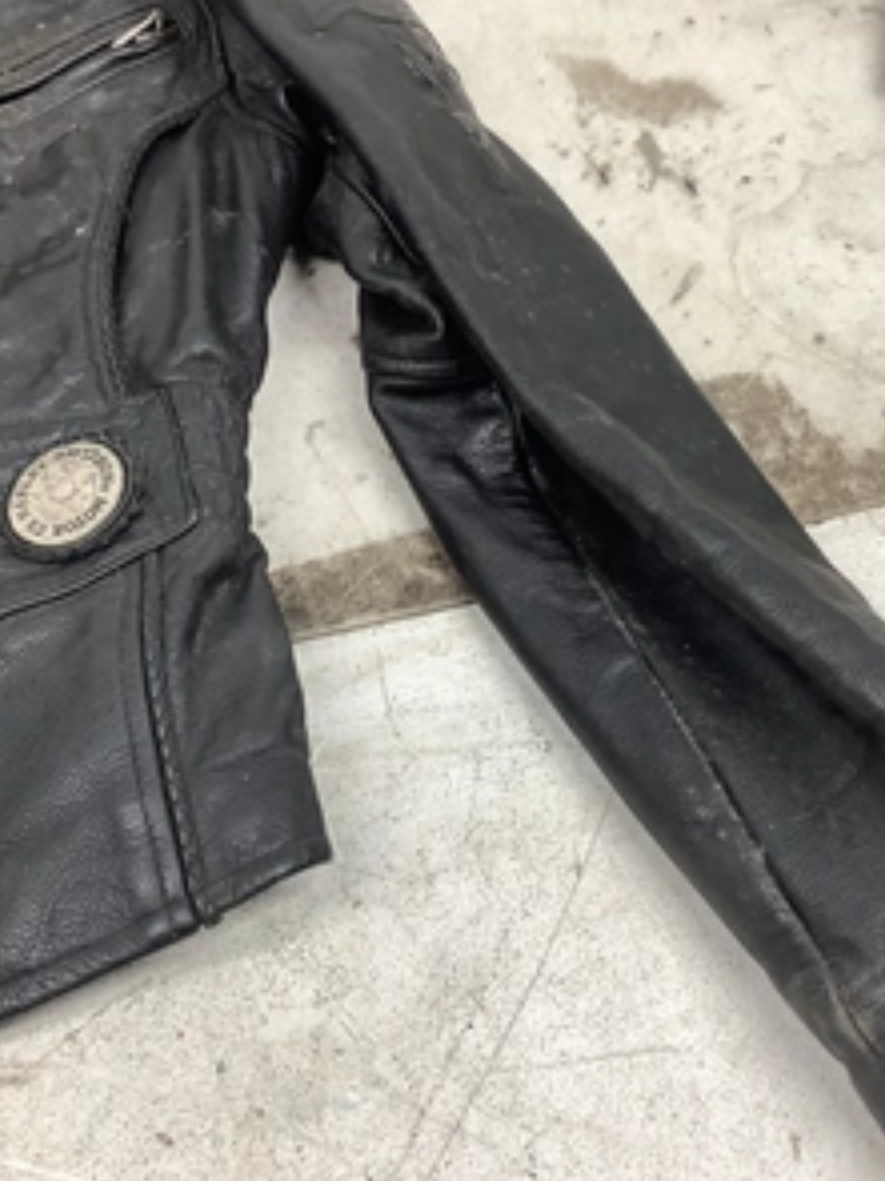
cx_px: 368
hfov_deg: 34.2
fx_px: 1433
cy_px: 593
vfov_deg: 44.8
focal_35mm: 42
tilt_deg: -57.9
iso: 64
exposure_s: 1/60
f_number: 2.4
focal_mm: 3.3
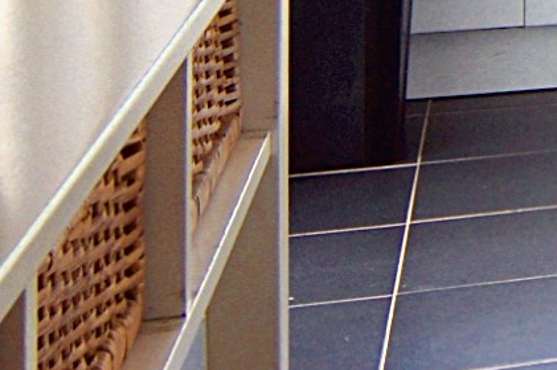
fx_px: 1849
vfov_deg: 10.5
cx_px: 1206
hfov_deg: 13.8
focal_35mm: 120
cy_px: -379
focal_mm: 11
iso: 100
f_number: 10
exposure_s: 1/10
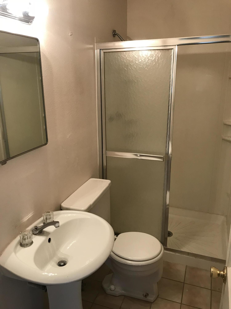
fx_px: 249
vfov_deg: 63.4
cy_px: 154
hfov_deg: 49.7
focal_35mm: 28
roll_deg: +1.3
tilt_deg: -15.4
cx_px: 116
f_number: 1.8
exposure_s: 1/30
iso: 32
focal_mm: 3.99
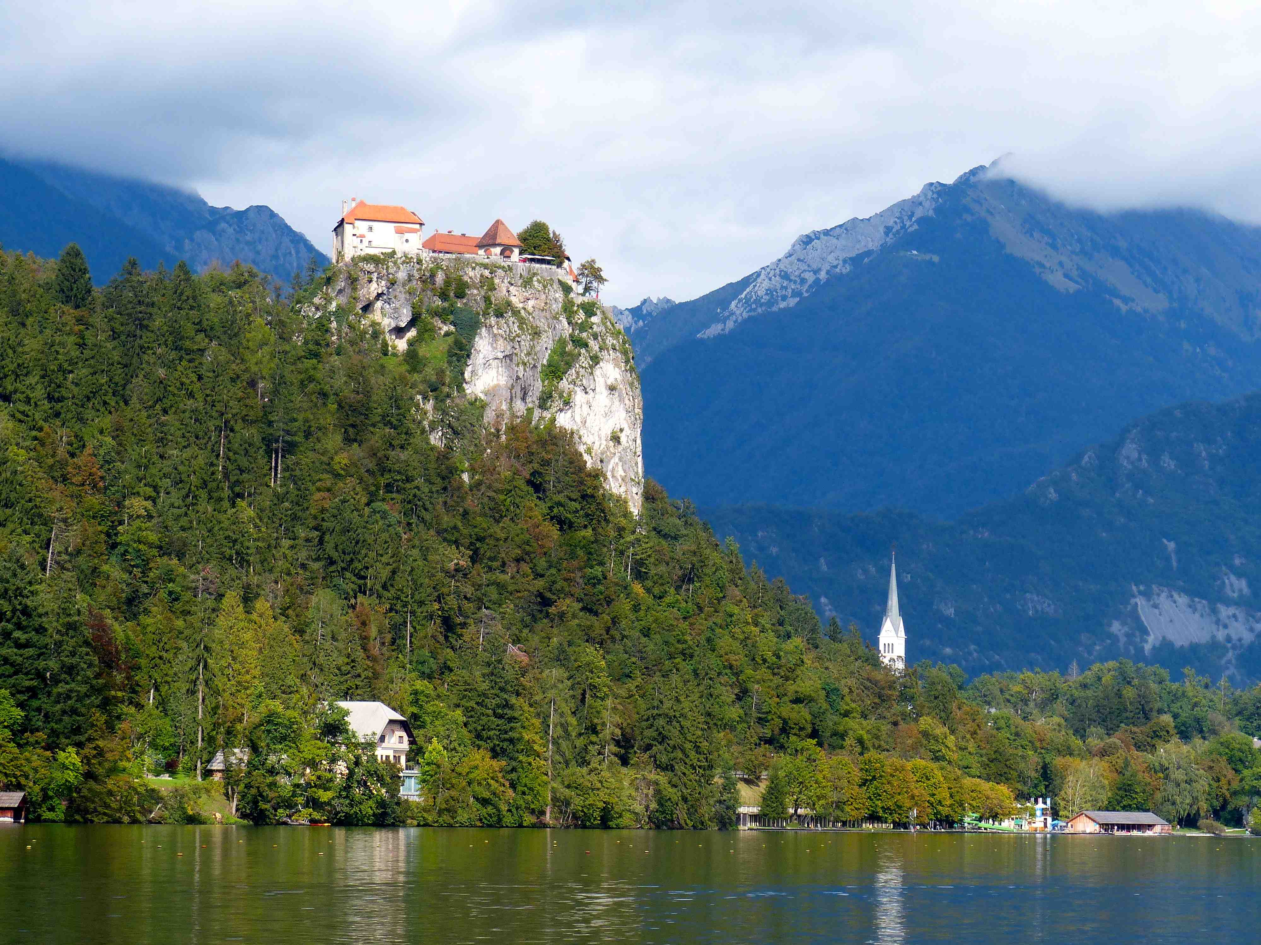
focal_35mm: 151
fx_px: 5501
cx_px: 630
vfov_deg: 9.8
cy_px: 472
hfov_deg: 13.1
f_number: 4
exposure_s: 1/640
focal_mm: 24.8
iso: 100
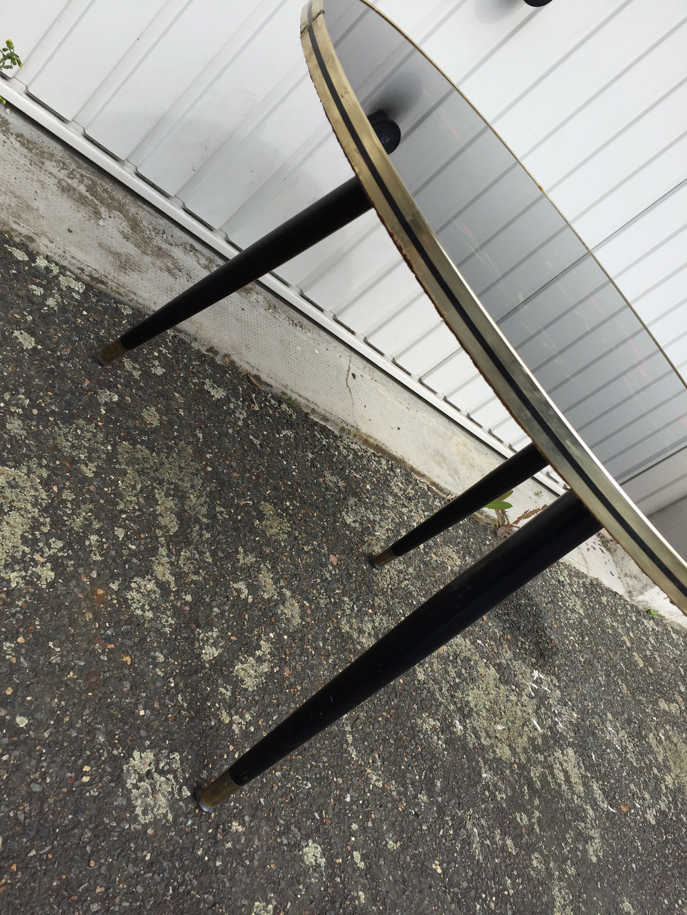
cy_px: 458
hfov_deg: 48.2
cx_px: 344
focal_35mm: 29
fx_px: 767
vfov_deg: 61.7
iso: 32
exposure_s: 1/824
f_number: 2.2
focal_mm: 4.15
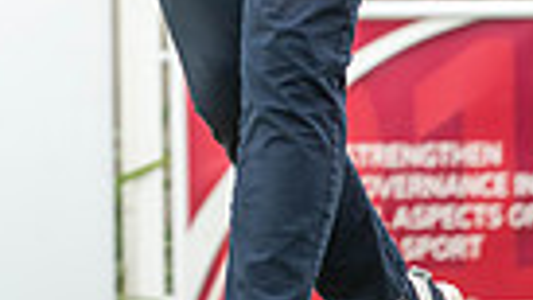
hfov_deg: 2.1
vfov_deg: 1.2
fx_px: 14625
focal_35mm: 1035
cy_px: -316
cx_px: 27
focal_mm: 300
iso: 640
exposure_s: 1/800
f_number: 4
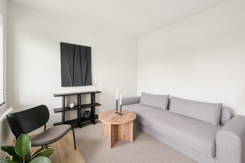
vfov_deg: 73.7
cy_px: 82
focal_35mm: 16
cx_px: 122
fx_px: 109
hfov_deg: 96.7
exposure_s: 1/30
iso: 640
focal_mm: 16
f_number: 9
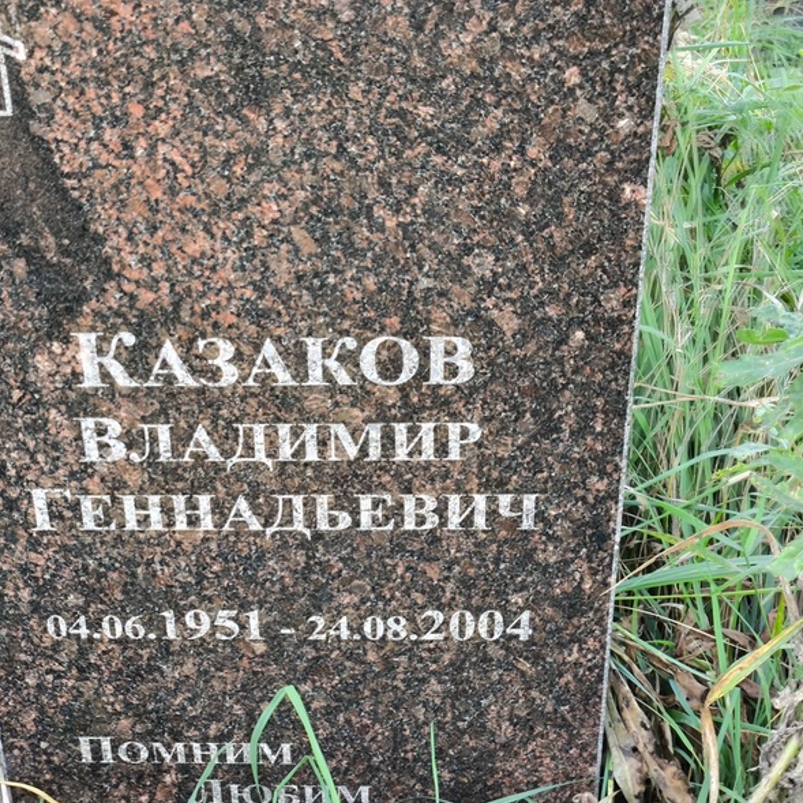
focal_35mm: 60
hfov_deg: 28.4
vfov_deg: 28.6
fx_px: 1575
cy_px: 408
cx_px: 273
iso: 125
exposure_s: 1/60
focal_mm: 4.71
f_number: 1.7
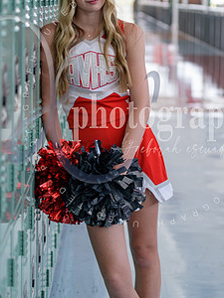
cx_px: 128
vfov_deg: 19.4
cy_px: 99
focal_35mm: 101
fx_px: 871
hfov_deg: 14.6
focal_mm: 70
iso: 250
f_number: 2.8
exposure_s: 1/125
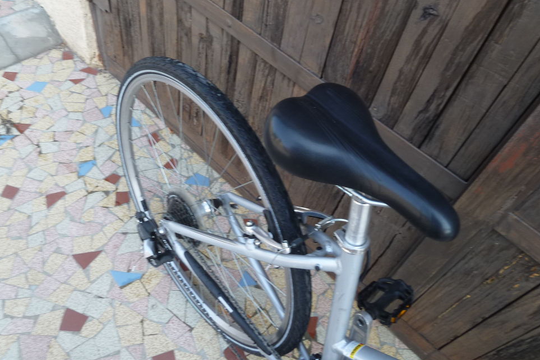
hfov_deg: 67.4
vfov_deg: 47.9
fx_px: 405
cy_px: 163
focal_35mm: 27
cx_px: 276
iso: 80
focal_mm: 4.1
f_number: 3.3
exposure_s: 1/50
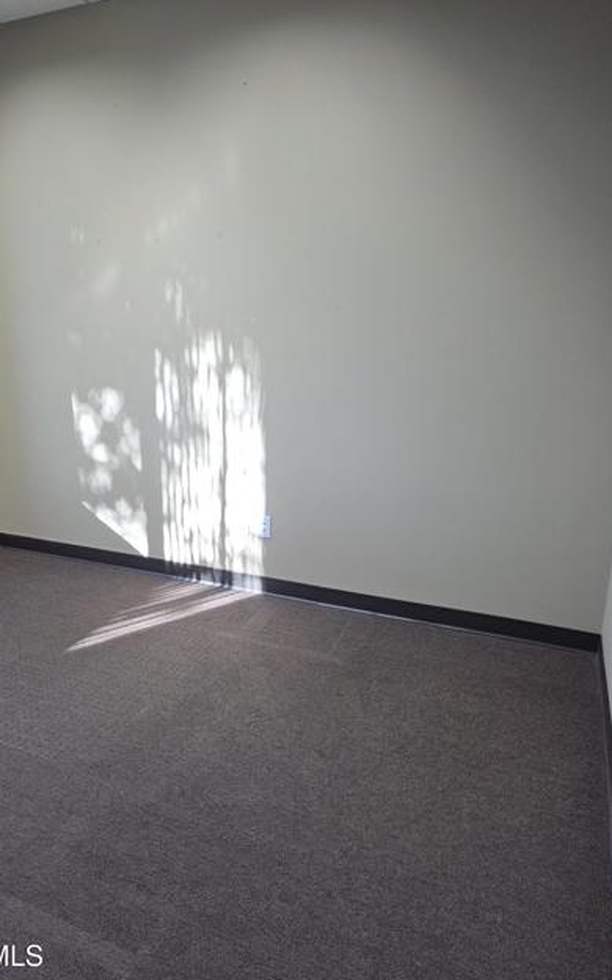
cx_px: 251
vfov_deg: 72.5
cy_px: 499
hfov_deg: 49.0
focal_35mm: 25
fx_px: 667
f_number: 1.7
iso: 100
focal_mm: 6.3
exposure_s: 1/120
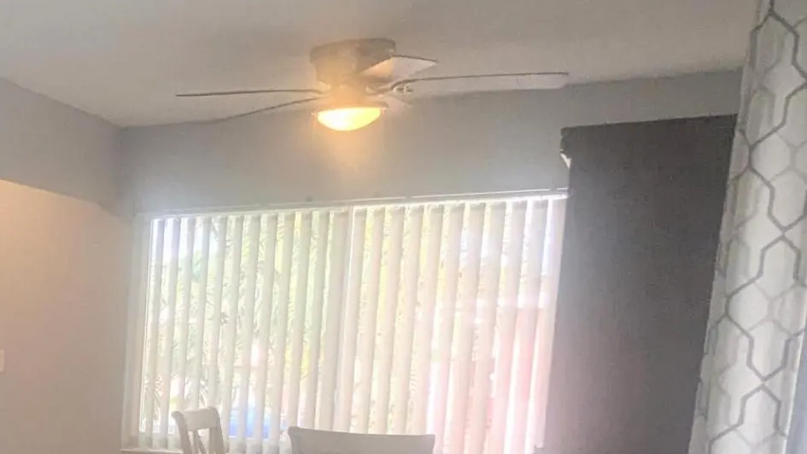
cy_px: 454
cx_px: -312
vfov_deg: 21.8
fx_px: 1134
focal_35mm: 53
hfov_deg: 29.2
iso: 134
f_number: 2.2
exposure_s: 1/241
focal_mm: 2.35
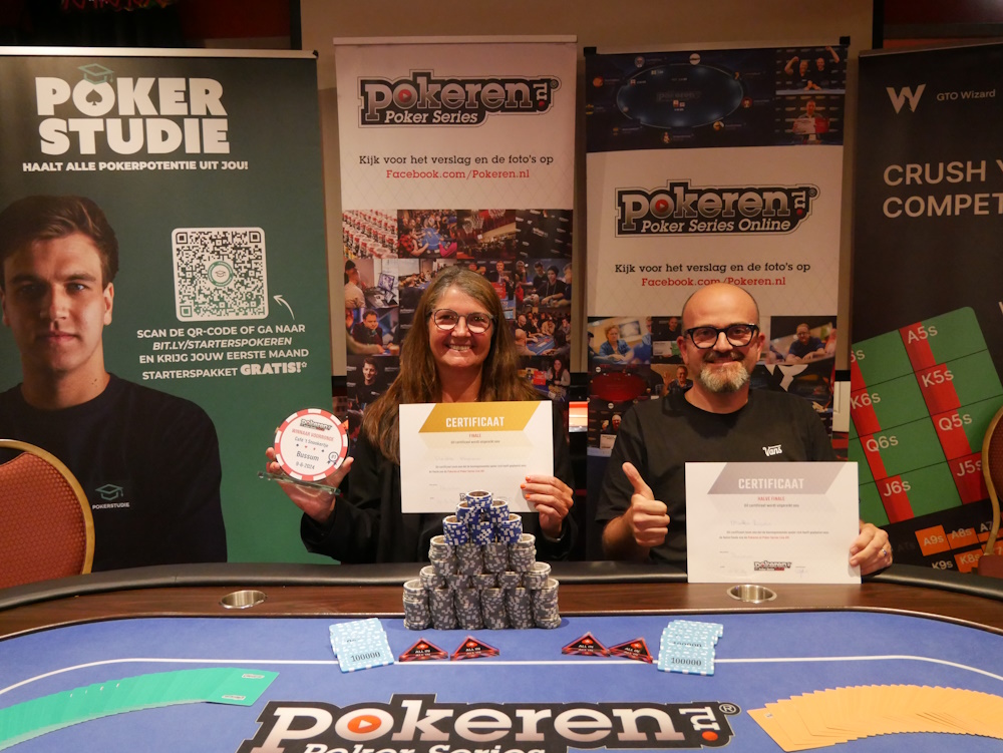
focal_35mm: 26
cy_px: 376
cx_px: 502
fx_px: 754
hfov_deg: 67.3
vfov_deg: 53.1
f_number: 3.5
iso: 3200
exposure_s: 1/30
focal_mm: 13
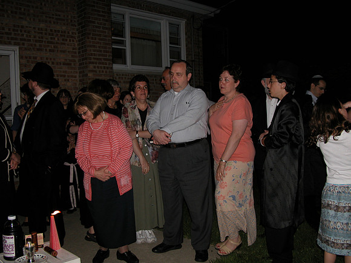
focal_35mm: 34
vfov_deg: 41.8
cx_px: 176
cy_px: 132
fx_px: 345
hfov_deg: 54.0
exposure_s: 1/60
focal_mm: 8.9
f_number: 2.8
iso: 100
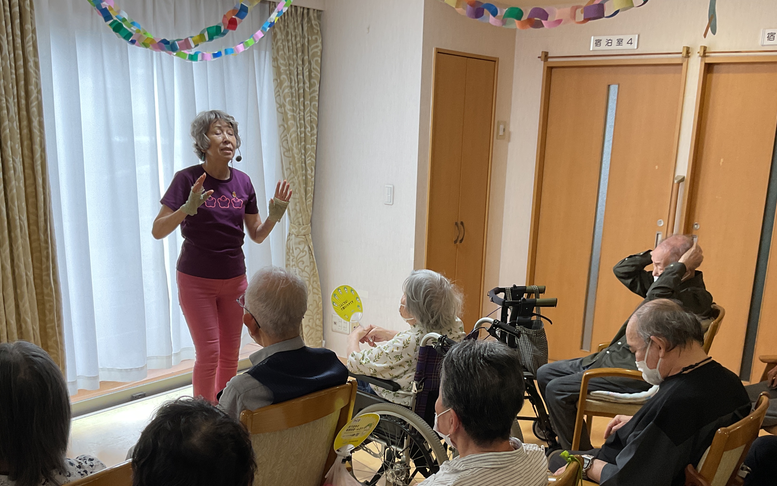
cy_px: 351
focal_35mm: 38
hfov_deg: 51.5
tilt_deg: -15.6
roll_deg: -3.5
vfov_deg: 33.1
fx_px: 805
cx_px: 388
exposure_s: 1/50
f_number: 1.8
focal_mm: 3
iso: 50
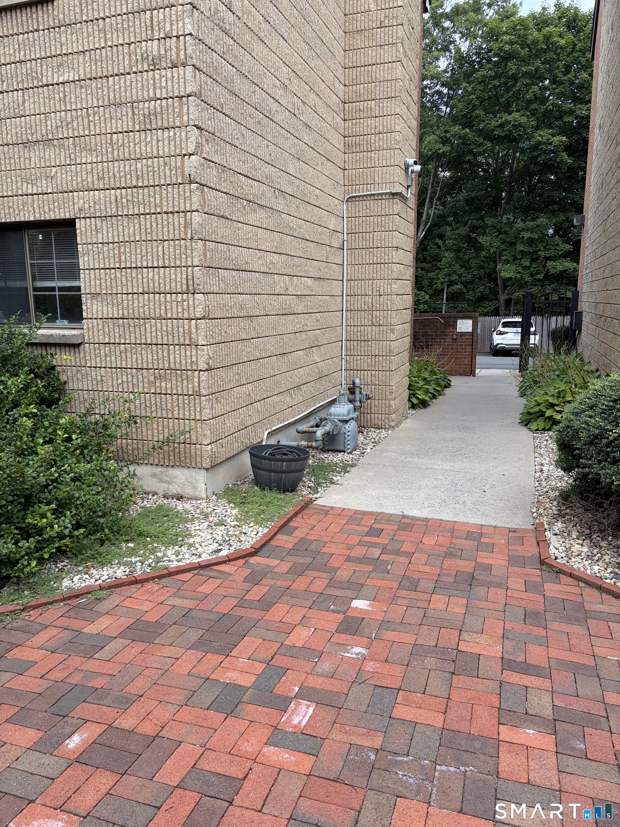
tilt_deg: -10.4
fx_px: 621
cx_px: 310
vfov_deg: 67.3
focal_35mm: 26
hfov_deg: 53.1
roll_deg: +0.4
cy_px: 414
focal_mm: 5.96
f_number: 1.6
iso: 50
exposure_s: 1/635
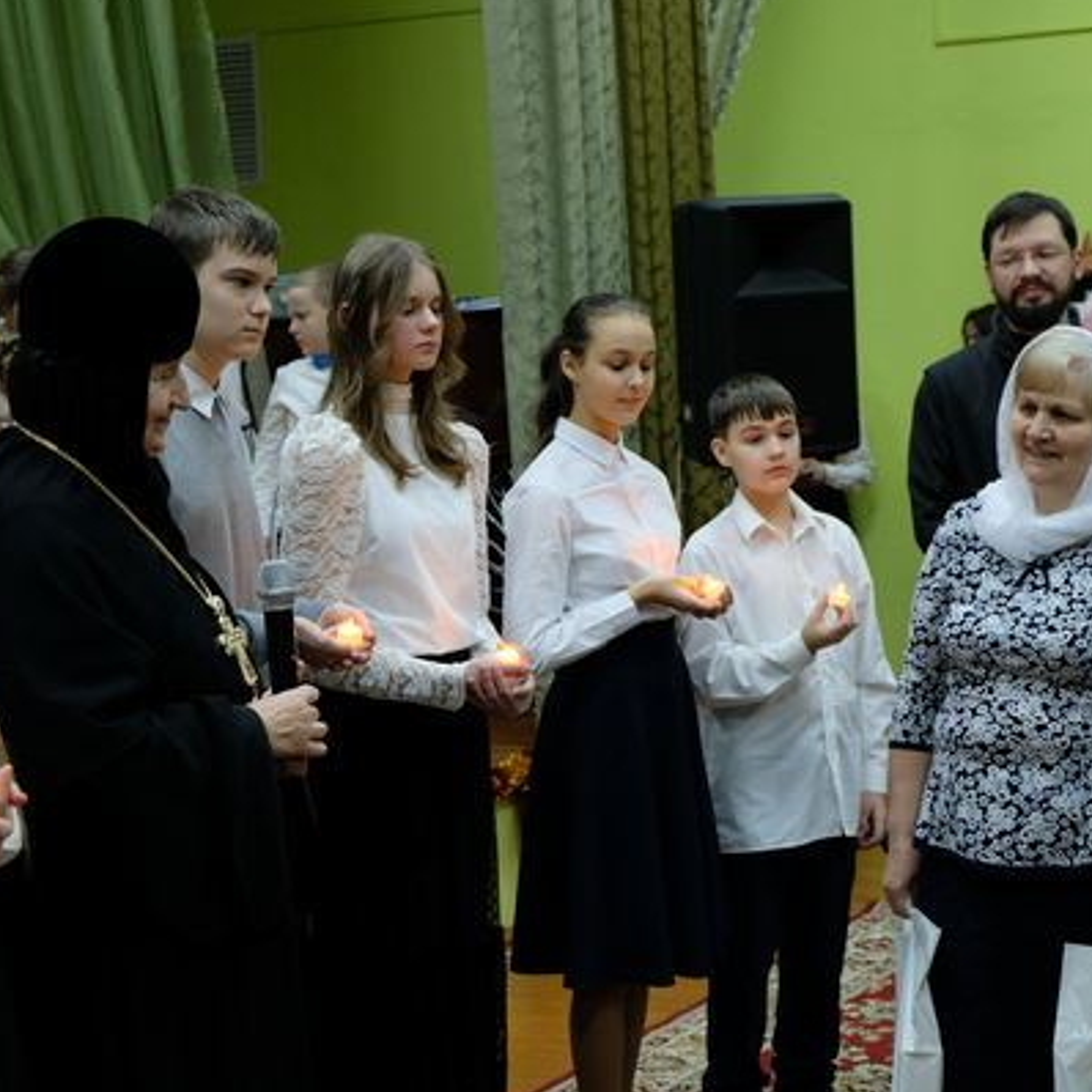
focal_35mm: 67
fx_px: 2391
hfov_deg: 25.7
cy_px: 523
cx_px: 628
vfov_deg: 25.7
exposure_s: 1/30
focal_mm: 32.9
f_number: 3.6
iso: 800
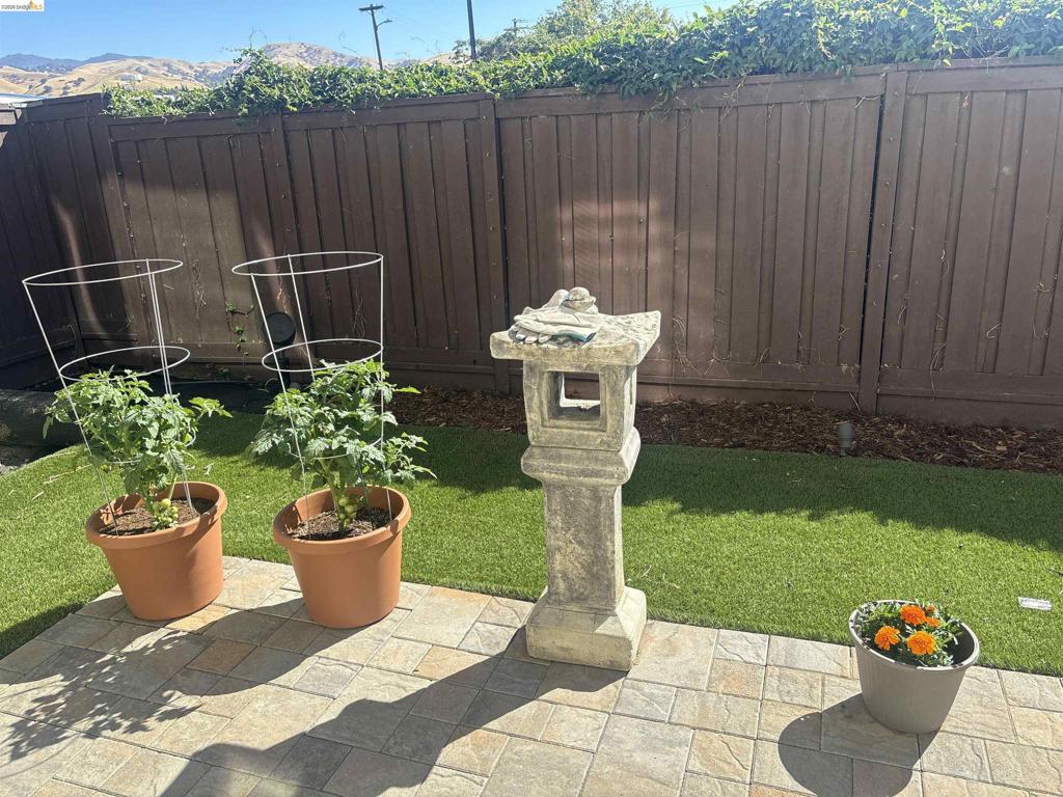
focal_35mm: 26
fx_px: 798
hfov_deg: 67.3
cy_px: 398
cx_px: 532
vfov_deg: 53.1
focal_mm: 5.96
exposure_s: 1/1220
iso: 50
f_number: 1.6
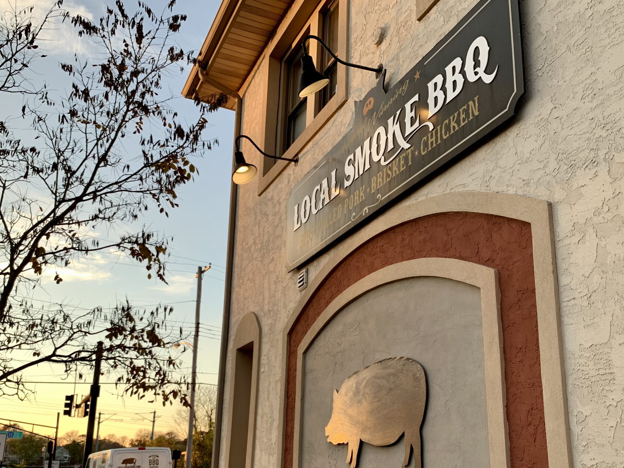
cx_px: 330
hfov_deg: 53.9
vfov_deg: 41.4
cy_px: 300
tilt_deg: +14.7
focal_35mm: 34
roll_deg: -1.2
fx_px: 613
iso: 25
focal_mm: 4.25
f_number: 1.8
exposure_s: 1/122
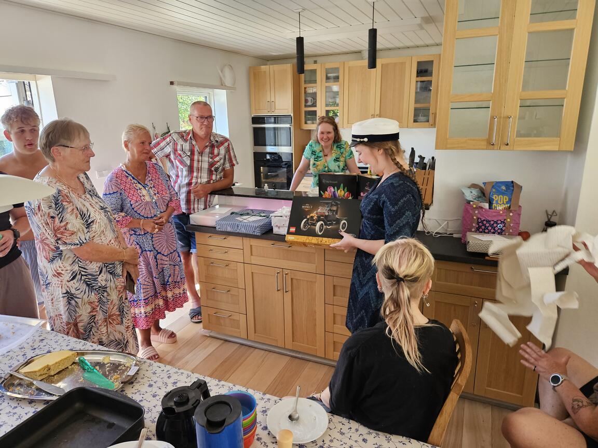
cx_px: 299
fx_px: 397
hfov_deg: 73.9
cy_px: 224
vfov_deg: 58.9
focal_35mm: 23
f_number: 1.8
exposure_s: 1/100
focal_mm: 5.4
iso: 125
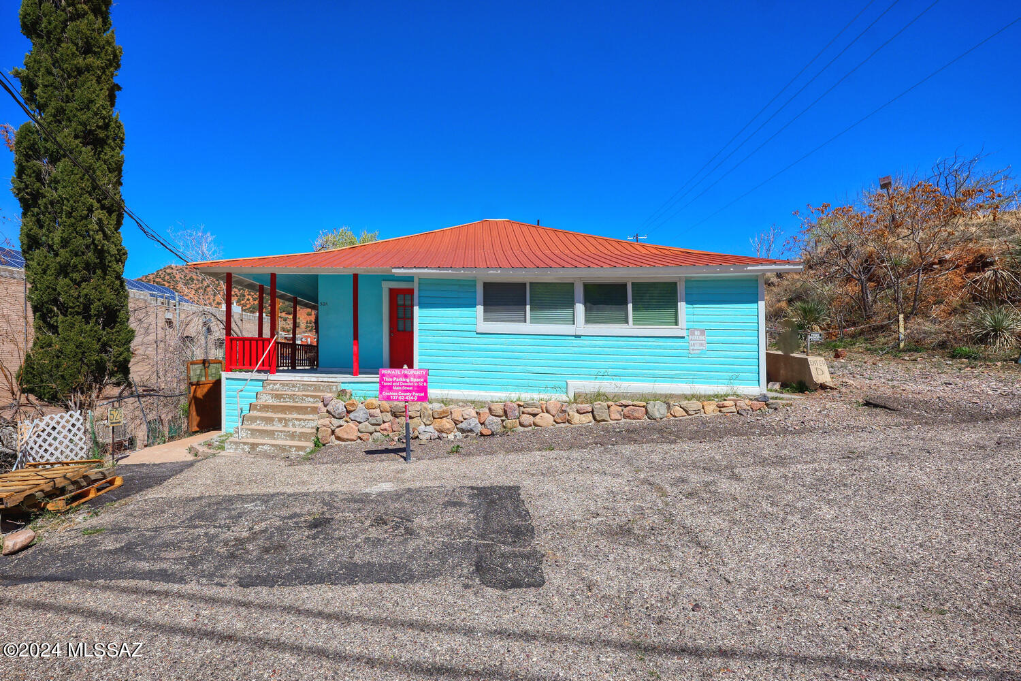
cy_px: 340
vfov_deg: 81.2
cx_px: 510
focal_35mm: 14
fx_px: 397
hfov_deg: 104.3
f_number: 8
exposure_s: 1/320
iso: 100
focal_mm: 14
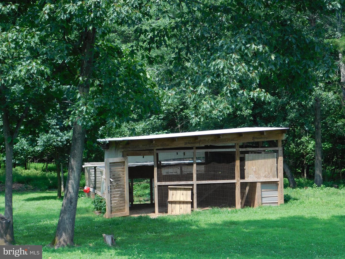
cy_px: 130
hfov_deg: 24.4
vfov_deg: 18.4
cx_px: 172
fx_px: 797
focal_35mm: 80
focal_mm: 14.2
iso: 125
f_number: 4.4
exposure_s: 1/320
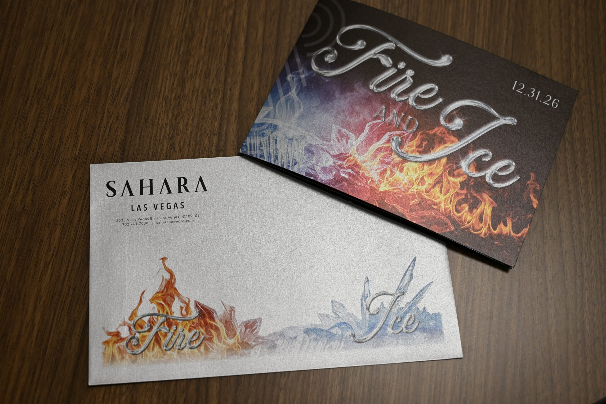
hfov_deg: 43.6
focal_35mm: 45
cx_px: 303
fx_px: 757
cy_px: 202
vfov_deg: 29.9
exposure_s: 1/50
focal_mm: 45
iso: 450
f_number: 4
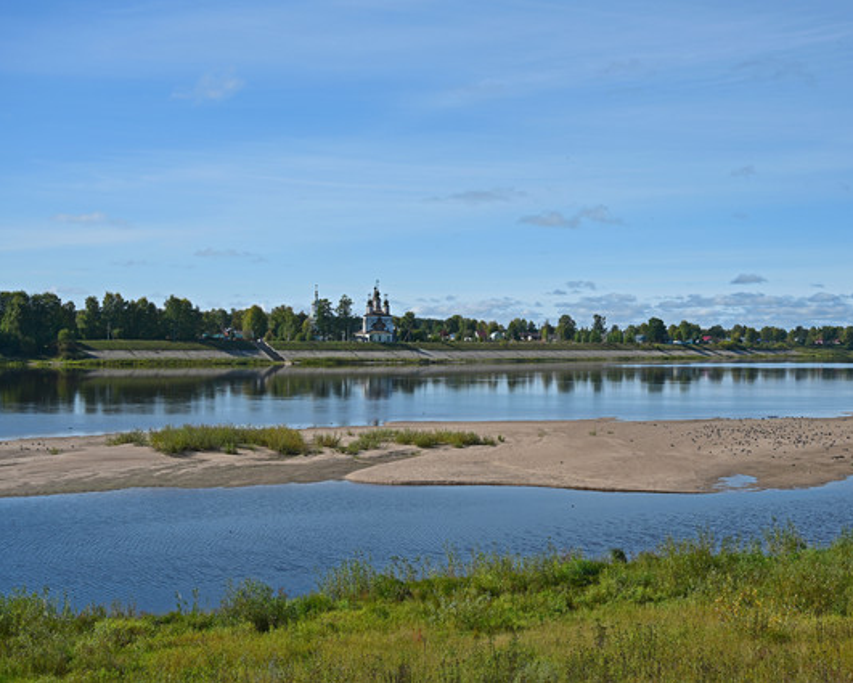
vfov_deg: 34.9
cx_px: 512
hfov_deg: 42.7
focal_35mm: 43
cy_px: 342
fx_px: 1086
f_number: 5.6
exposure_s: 1/1000
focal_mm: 38
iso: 100
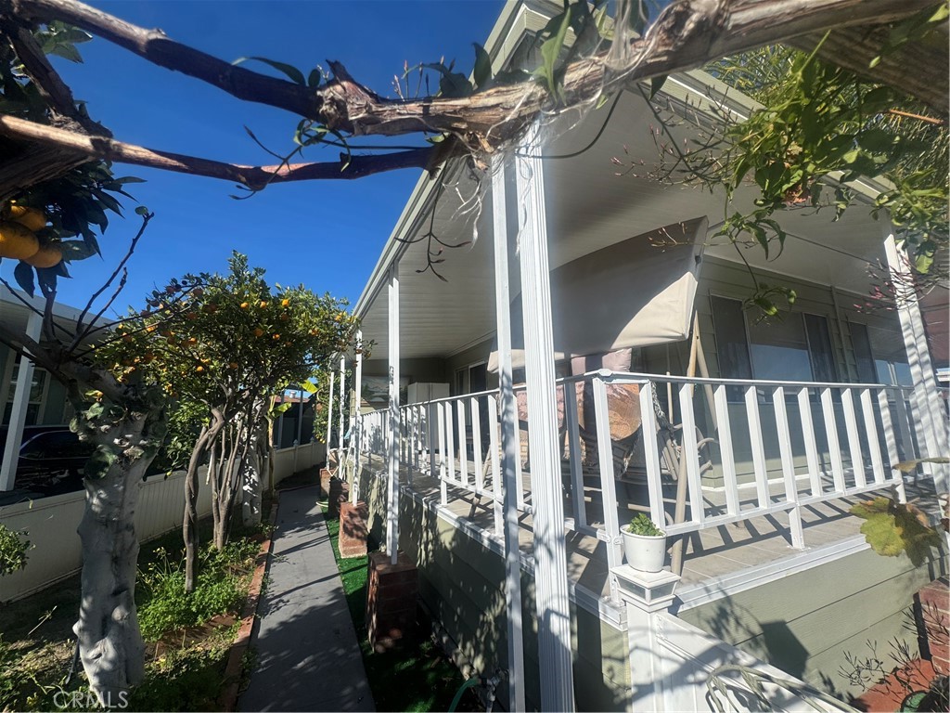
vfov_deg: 85.7
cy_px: 356
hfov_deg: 102.1
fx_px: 384
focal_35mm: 14
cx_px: 475
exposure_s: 1/3906
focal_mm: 2.22
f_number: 2.2
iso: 50
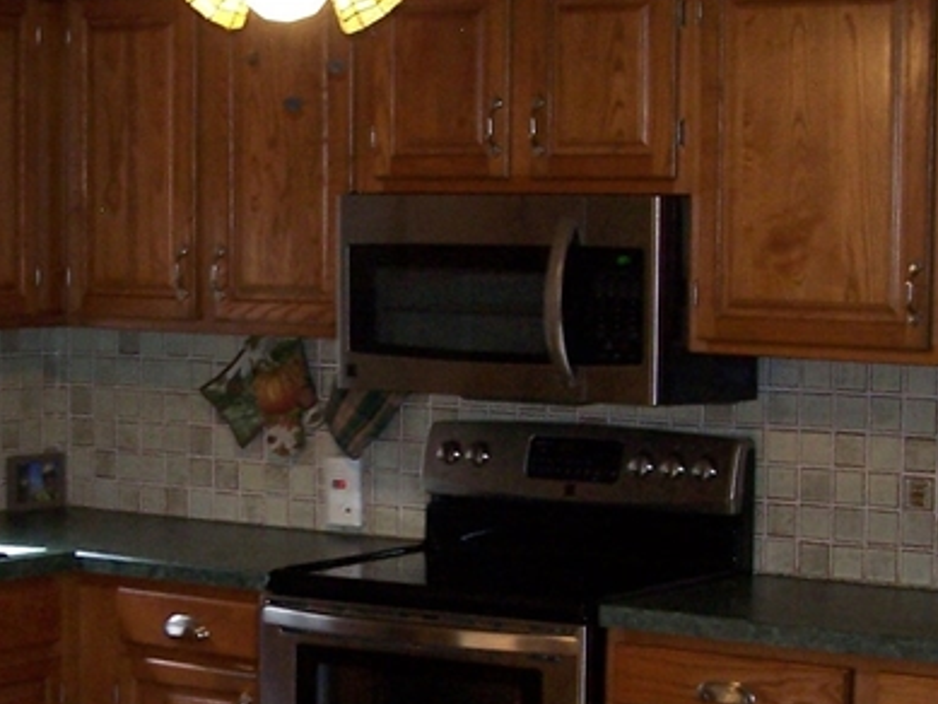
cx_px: 333
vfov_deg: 14.7
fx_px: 2711
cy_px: 542
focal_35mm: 100
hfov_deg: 19.6
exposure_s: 1/60
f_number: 2.8
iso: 140
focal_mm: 6.3
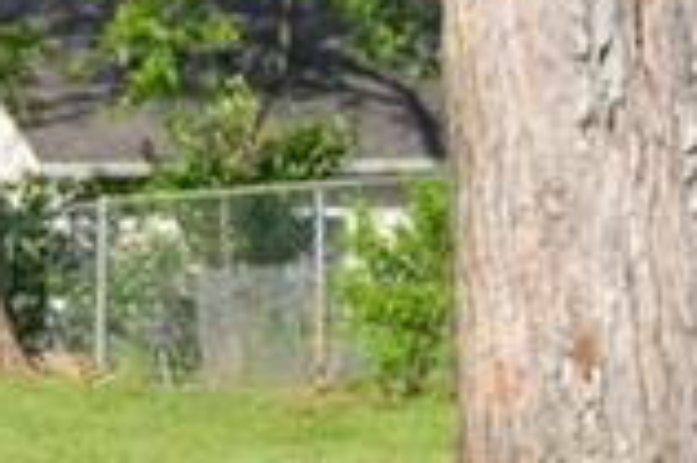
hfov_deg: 9.1
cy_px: -79
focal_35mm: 175
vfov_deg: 7.8
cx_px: -1509
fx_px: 3385
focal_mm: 18
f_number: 9
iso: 3200
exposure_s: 1/2500
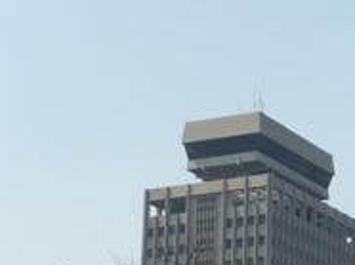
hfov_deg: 12.1
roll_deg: -0.5
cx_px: 405
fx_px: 1639
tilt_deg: +17.8
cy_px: 137
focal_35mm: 160
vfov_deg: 9.3
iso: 25
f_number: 2.2
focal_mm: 4.15
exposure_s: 1/2747
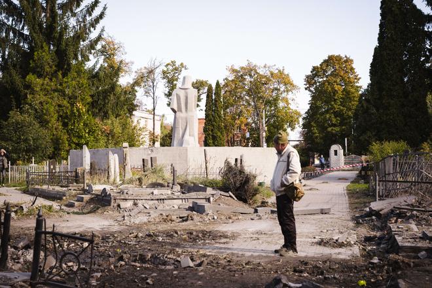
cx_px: 216
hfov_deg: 36.9
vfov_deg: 25.1
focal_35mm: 54
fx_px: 647
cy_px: 144
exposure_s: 1/640
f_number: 4.5
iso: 160
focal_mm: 53.9
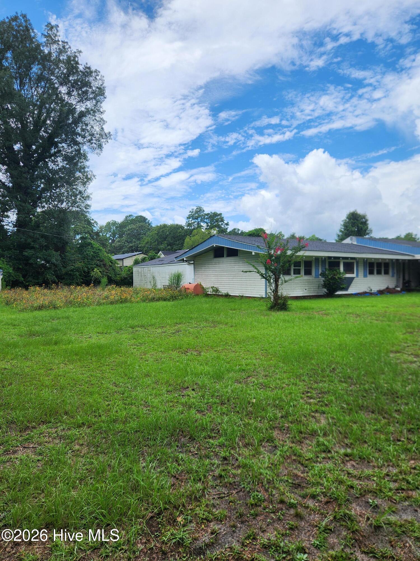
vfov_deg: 73.9
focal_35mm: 23
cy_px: 280
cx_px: 210
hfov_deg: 58.9
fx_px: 372
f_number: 1.8
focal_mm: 5.4
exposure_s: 1/1672
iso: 20
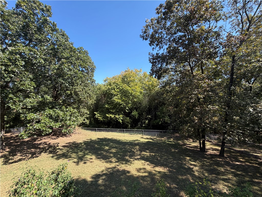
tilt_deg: -0.5
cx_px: 131
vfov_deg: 85.7
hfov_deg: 102.1
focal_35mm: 14
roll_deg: +0.3
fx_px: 106
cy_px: 98
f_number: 2.2
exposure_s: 1/502
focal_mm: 2.22
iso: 50
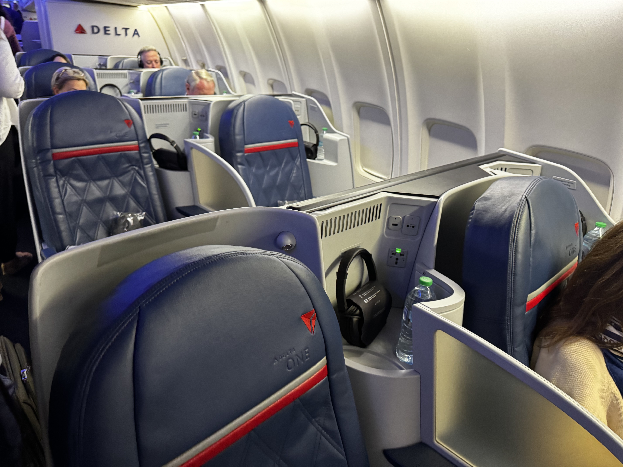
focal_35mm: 24
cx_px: 312
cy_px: 234
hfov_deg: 71.6
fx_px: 432
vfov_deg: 56.8
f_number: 1.78
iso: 500
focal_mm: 6.76
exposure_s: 1/60
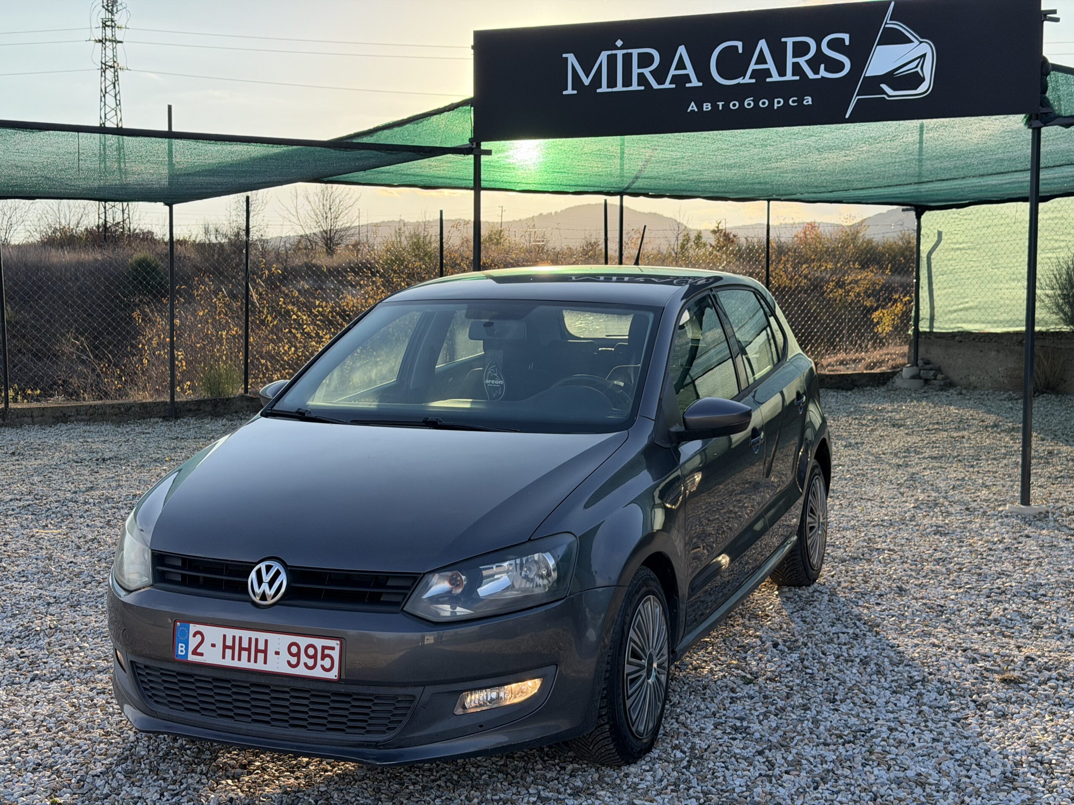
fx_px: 1489
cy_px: 402
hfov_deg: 39.7
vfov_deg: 30.3
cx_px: 537
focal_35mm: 48
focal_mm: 6.76
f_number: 1.78
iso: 100
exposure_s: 1/2146
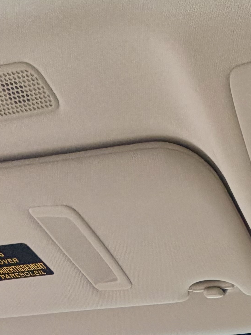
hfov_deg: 21.7
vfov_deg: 21.8
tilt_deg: +2.3
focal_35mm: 55
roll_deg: +3.6
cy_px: 603
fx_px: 532
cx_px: 385
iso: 64
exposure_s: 1/121
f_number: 2.2
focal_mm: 2.22
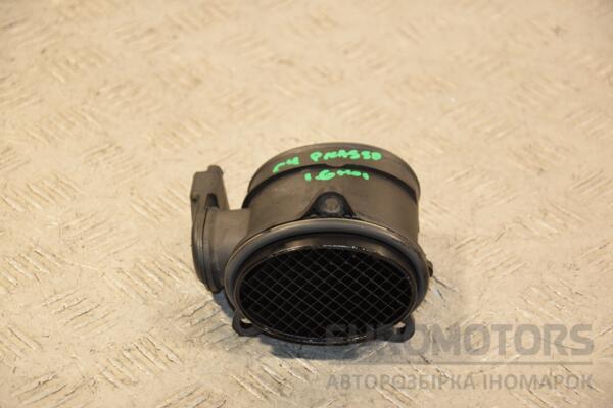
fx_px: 2171
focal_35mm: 128
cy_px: 204
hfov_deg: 16.1
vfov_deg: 10.8
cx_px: 306
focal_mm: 85
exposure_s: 1/125
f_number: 5.6
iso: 800
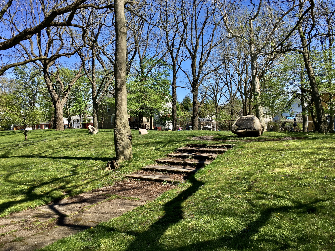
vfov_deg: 48.2
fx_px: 281
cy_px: 126
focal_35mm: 29
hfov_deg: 61.7
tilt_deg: +2.5
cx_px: 168
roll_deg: -1.0
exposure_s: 1/836
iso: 25
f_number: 2.2
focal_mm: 4.15
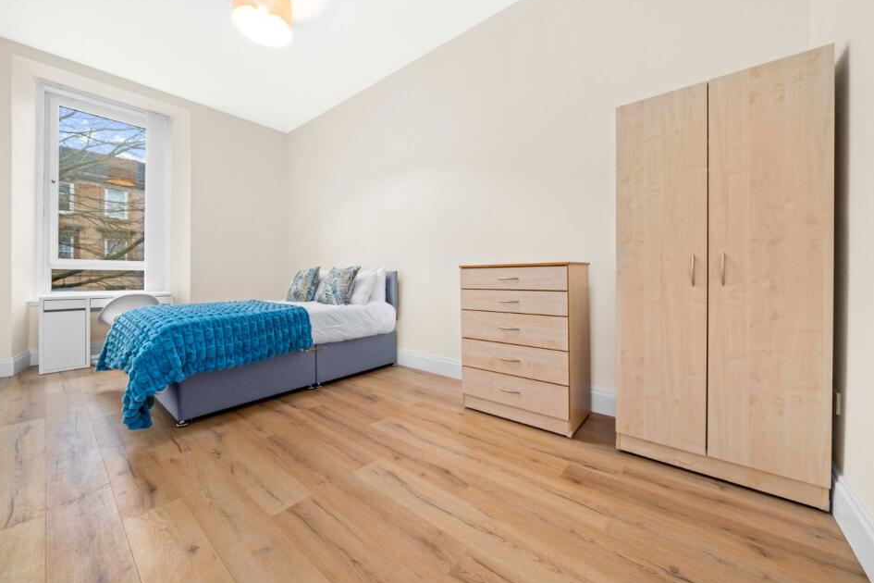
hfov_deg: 108.3
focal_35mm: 13
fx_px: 316
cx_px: 437
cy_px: 273
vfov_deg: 85.3
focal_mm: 12
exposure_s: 8
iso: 800
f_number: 22
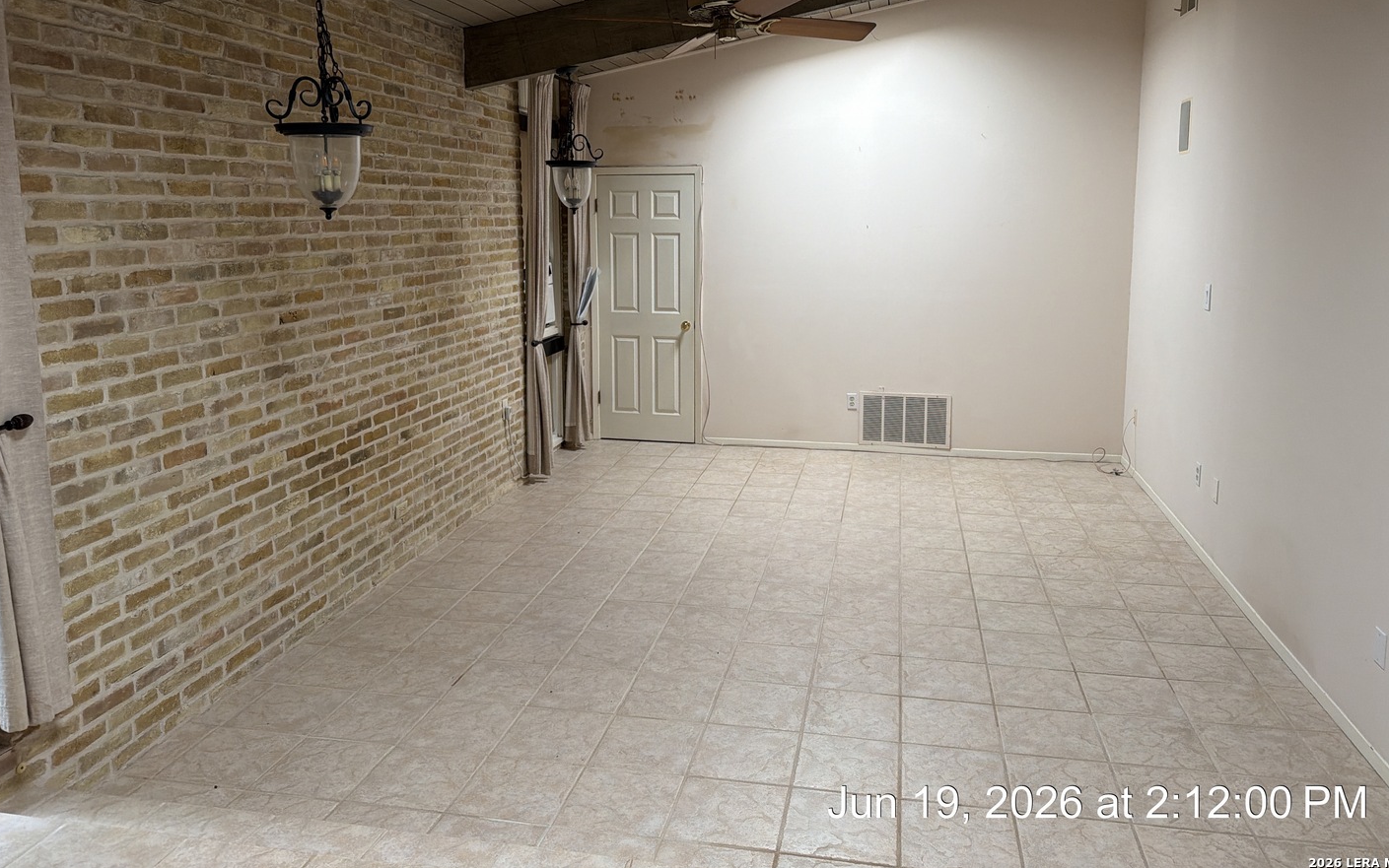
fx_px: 984
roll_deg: +0.1
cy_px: 339
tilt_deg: -8.6
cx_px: 703
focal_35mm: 26
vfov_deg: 47.3
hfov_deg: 70.4
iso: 200
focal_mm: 6.76
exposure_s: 1/121
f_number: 1.78
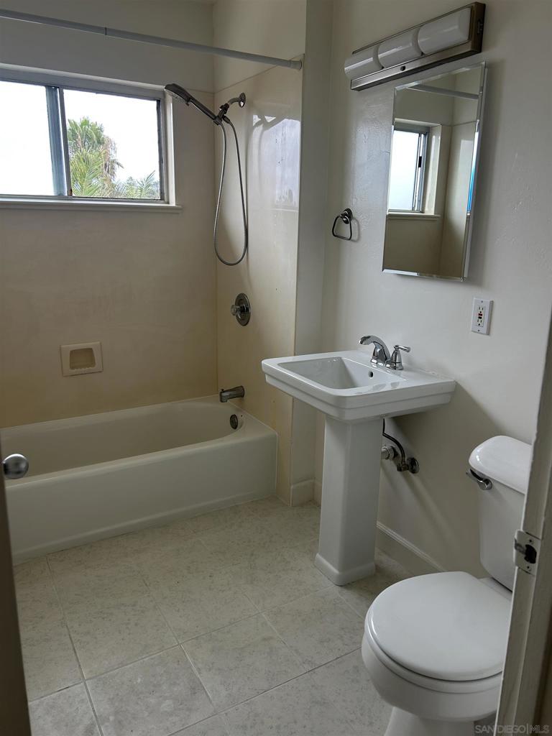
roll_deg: -1.2
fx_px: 553
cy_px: 368
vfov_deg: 67.3
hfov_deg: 53.1
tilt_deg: -13.6
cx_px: 276
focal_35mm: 26
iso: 40
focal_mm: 5.7
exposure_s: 1/212
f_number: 1.5
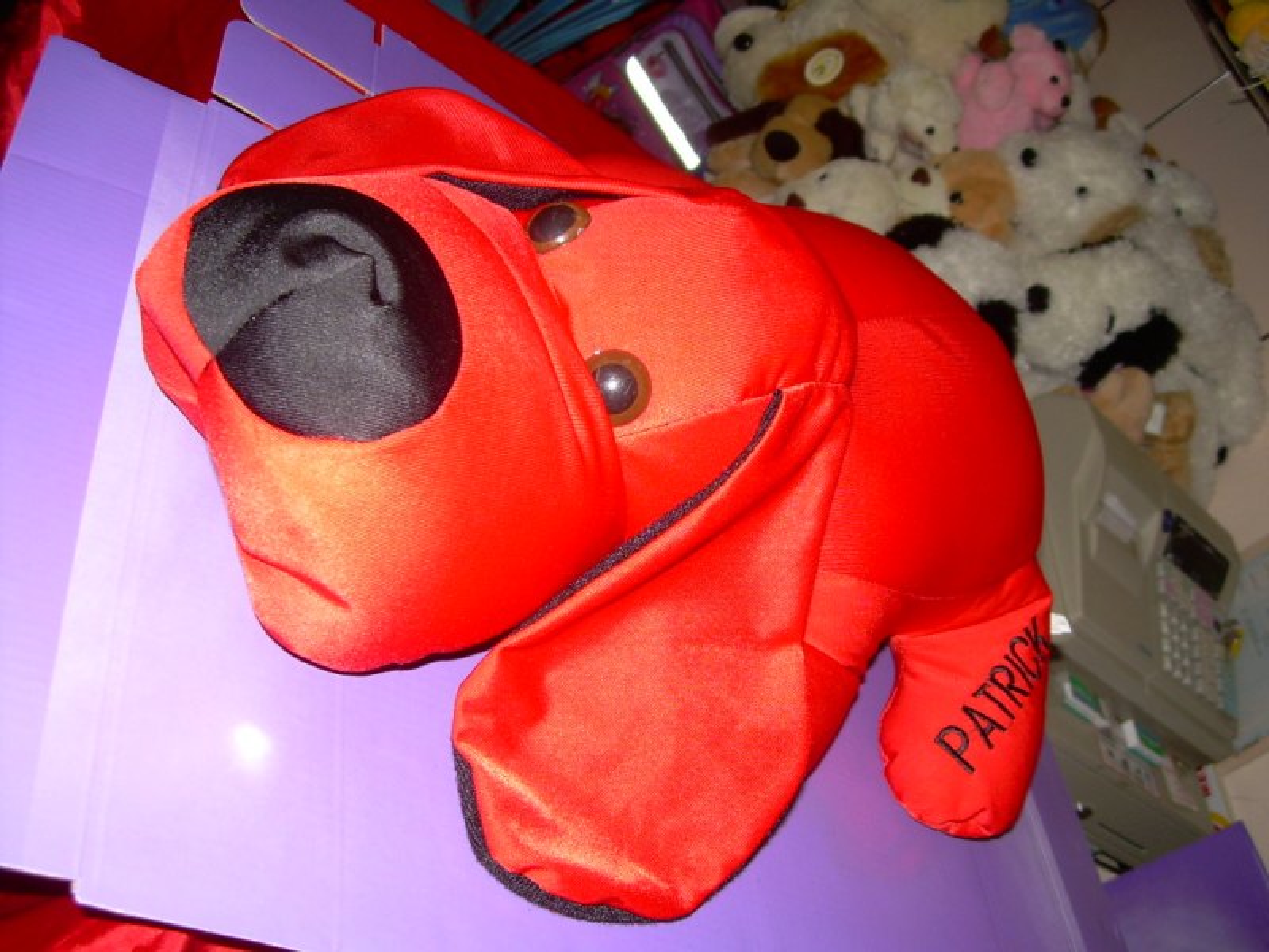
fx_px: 1393
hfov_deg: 49.0
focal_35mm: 38
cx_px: 634
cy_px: 476
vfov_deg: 37.7
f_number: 2.8
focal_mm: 6.3
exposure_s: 1/60
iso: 50
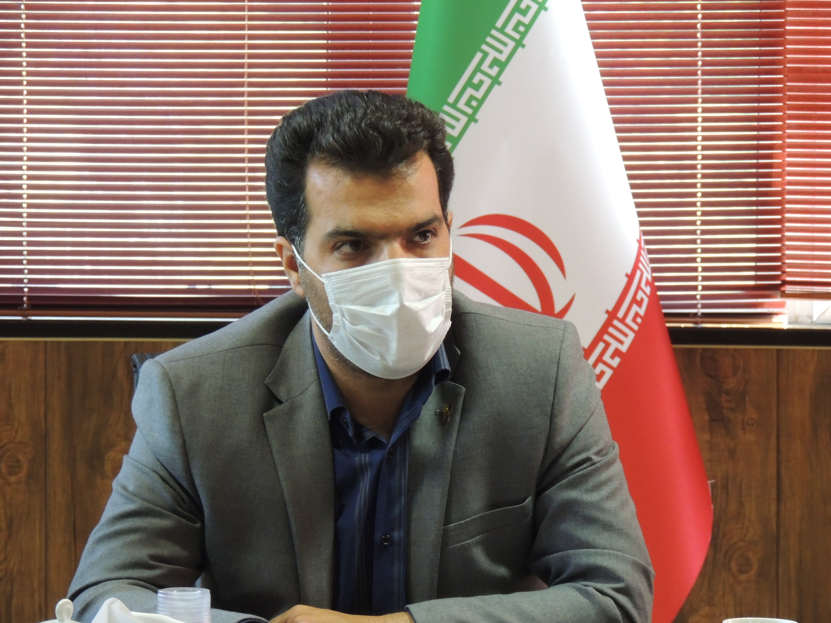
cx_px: 416
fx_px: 6002
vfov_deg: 5.9
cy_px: 312
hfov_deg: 7.9
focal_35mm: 250
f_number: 4.7
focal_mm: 44.5
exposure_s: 1/25
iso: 800
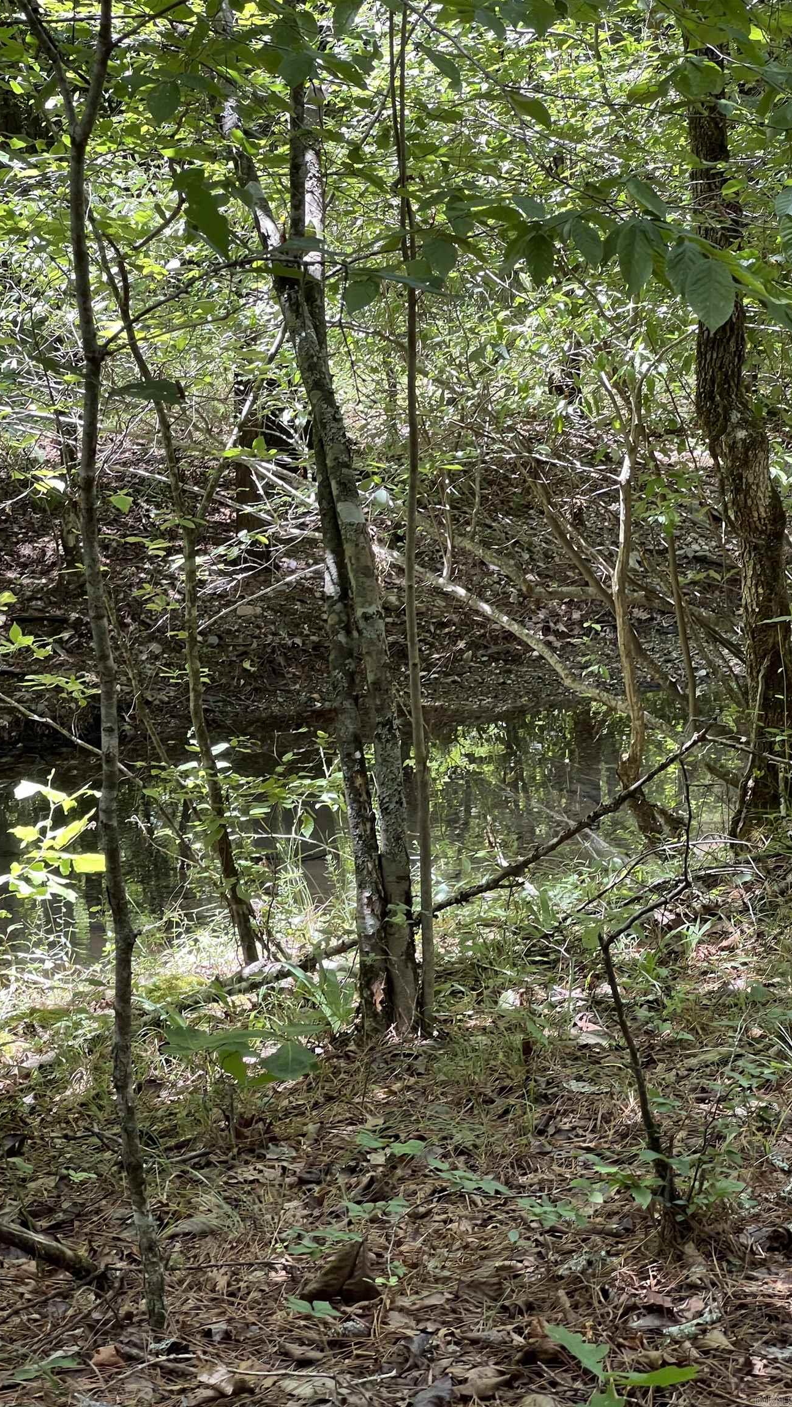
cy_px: 703
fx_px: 3137
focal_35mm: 84
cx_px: 288
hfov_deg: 14.4
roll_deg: +2.3
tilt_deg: -9.9
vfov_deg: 25.3
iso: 80
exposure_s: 1/121
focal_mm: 9
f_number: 2.8
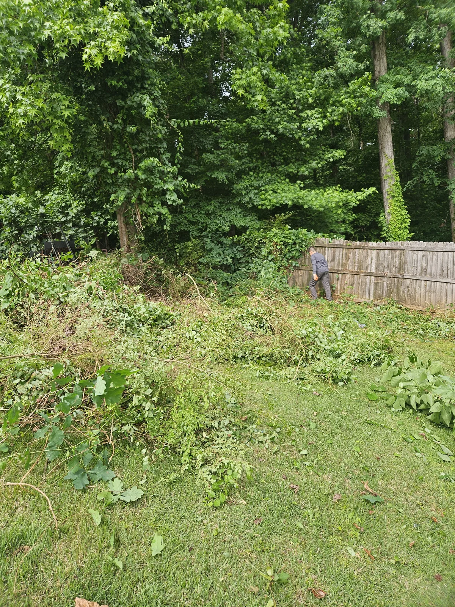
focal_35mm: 23
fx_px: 403
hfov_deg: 58.9
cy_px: 304
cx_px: 228
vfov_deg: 73.9
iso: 25
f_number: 1.8
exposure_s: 1/541
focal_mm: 5.4
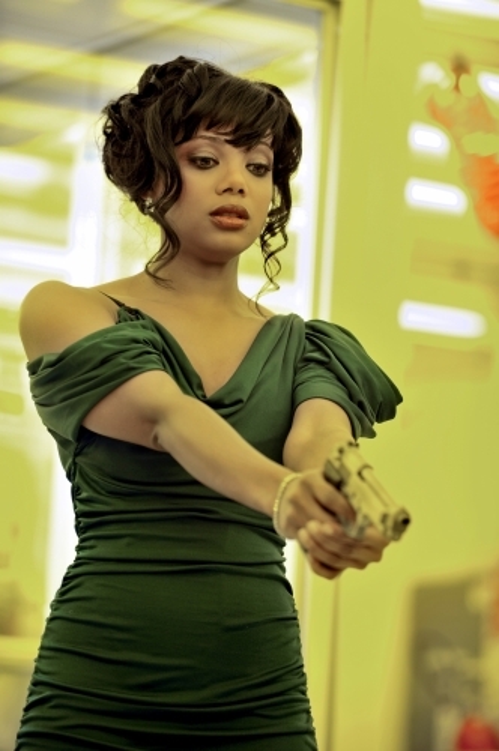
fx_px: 2919
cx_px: 250
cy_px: 376
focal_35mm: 140
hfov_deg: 9.8
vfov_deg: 14.7
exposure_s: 1/80
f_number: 3.5
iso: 1250
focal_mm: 140
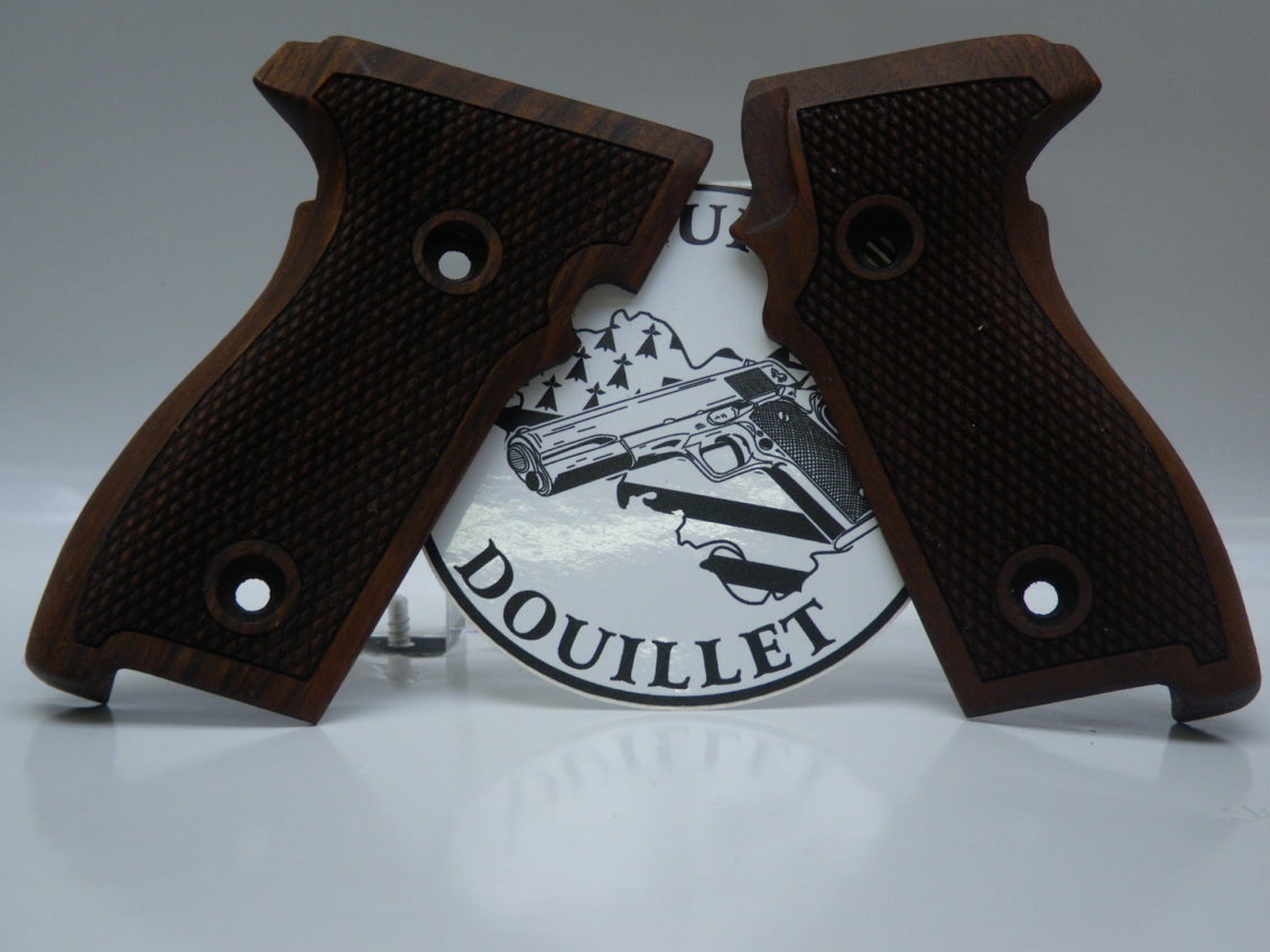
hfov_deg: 35.5
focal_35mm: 54
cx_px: 655
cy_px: 466
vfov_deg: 27.0
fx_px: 1981
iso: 160
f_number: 4.4
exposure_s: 1/60
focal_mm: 9.1
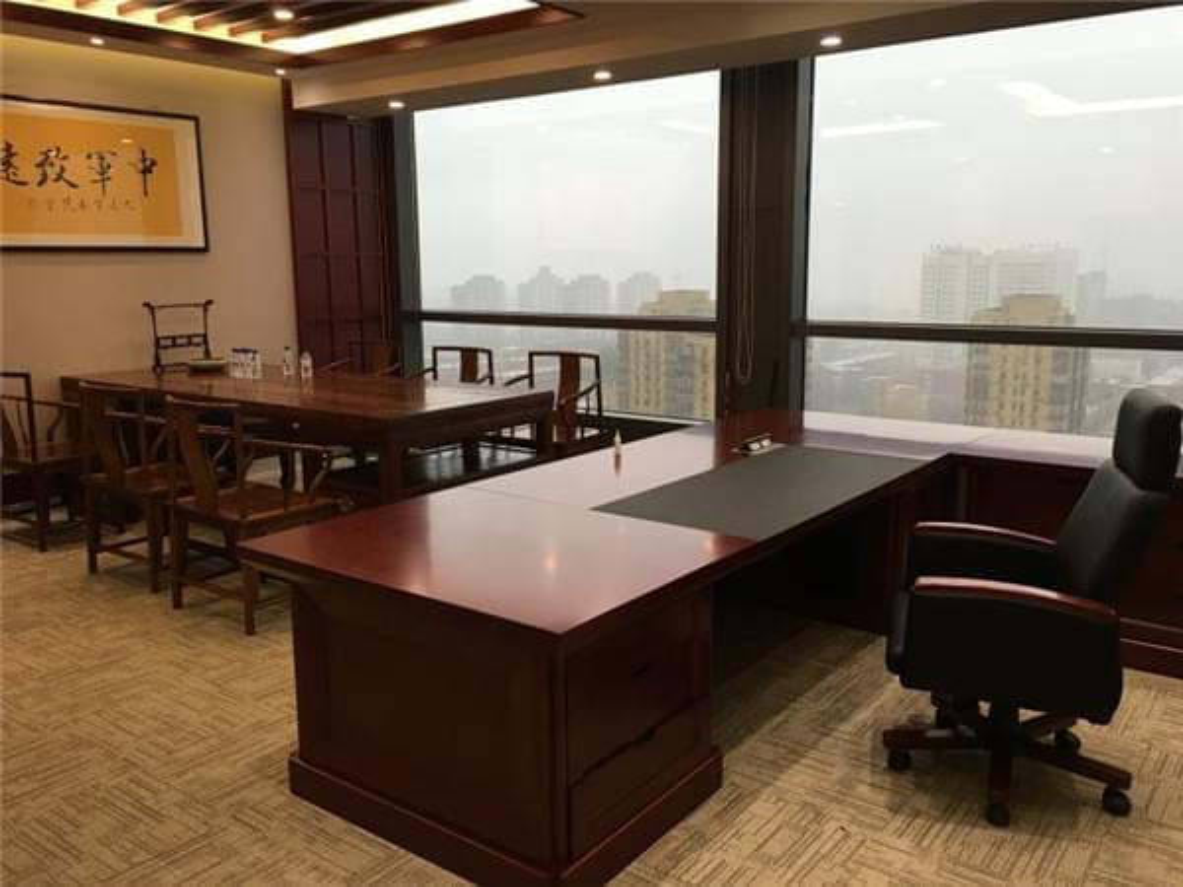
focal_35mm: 29
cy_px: 444
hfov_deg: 61.7
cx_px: 592
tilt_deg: -9.4
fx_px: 991
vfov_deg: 48.2
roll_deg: +0.2
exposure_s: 1/33
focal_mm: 4.15
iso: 40
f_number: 2.2
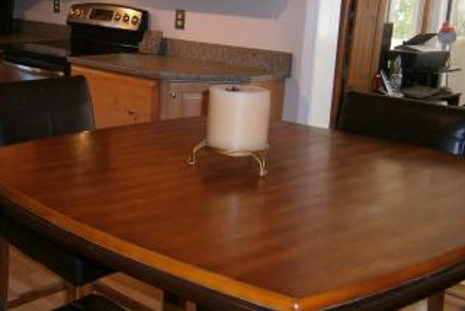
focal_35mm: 49
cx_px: 110
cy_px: 116
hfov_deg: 39.1
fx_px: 633
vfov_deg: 27.5
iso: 125
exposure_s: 1/30
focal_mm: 4.7
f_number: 2.8
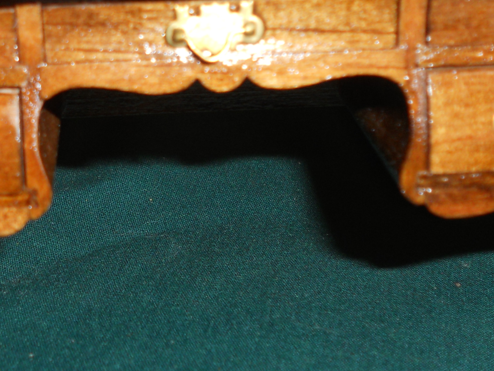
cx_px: 87
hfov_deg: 25.5
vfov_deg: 19.6
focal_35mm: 75
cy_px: 166
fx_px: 1070
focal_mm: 5.8
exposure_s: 1/25
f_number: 8.8
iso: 80
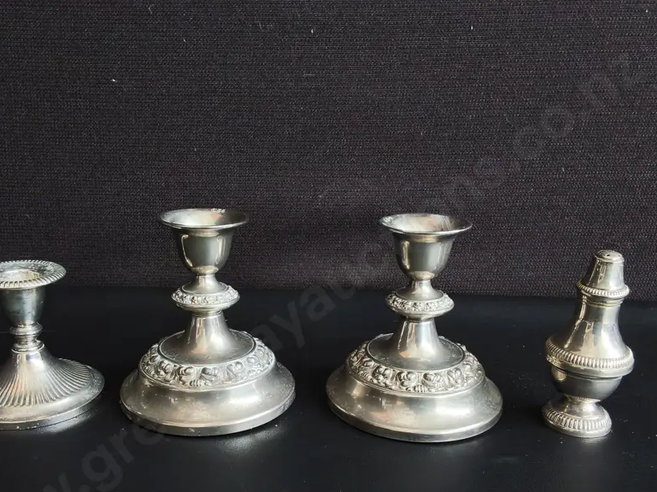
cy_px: 317
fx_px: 664
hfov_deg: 52.5
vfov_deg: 40.3
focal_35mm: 35
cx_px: 295
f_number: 2
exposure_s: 1/120
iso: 50
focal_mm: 2.87
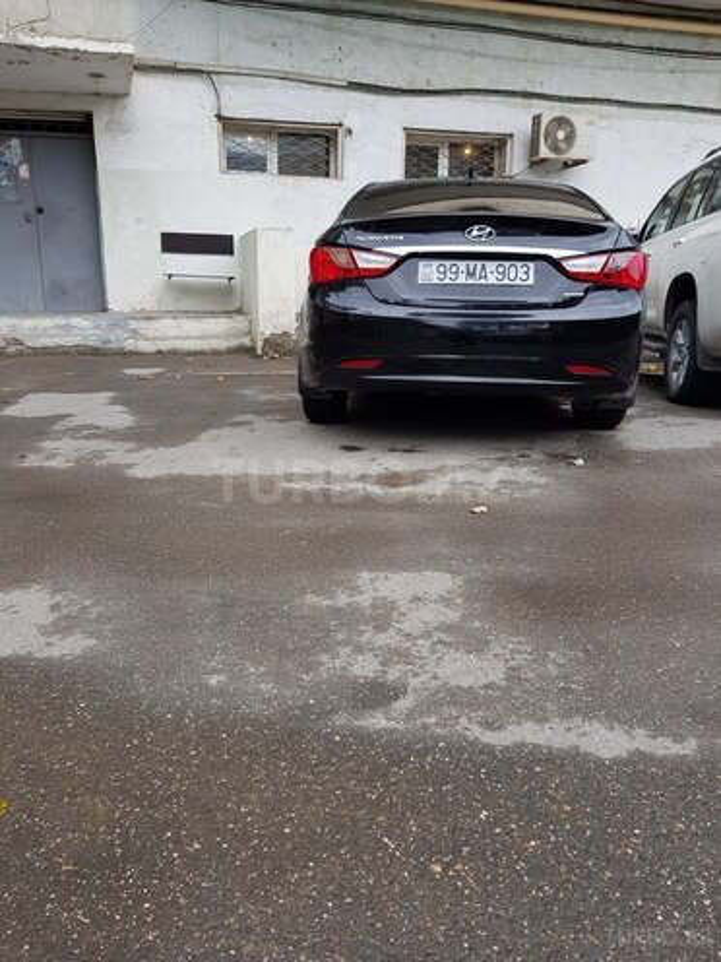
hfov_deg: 53.1
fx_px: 722
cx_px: 360
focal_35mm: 26
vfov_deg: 67.3
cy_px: 481
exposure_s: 1/335
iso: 40
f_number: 1.7
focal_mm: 4.2
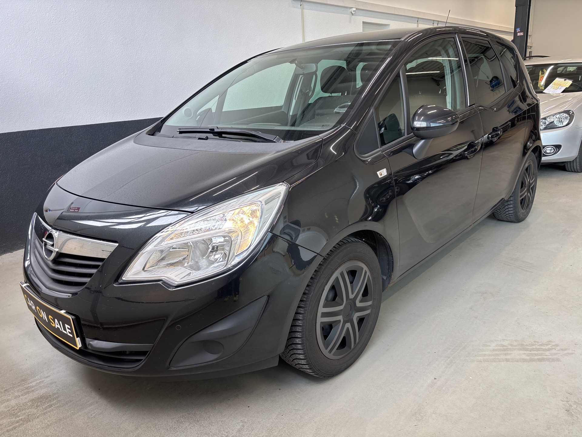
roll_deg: +3.9
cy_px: 218
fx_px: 437
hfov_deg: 67.3
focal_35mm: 26
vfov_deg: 53.1
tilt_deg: -16.5
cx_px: 291
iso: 50
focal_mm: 5.96
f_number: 1.6
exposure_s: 1/99
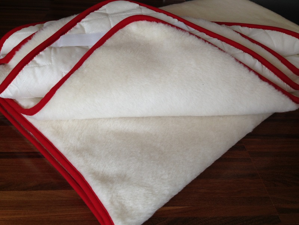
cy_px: 112
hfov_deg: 55.4
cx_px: 150
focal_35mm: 33
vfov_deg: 42.9
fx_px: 285
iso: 50
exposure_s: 1/30
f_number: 2.4
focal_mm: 4.12
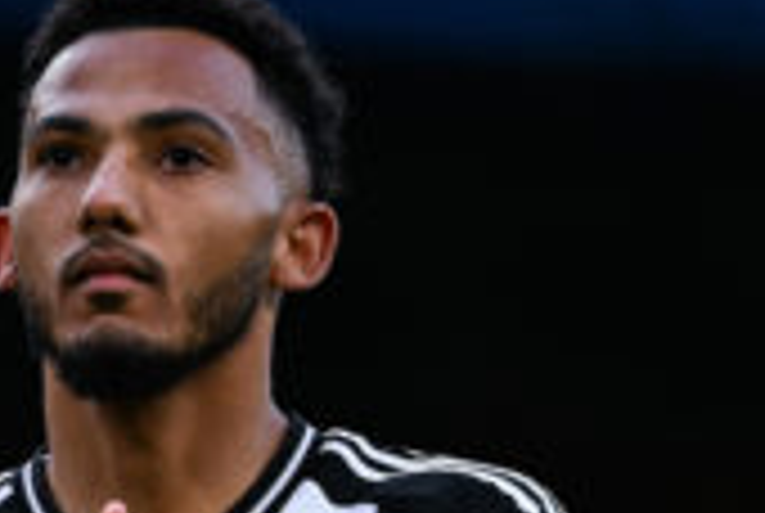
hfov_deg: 1.2
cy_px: 702
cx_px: -598
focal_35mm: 1762
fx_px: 37507
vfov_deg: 0.8
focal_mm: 400
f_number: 4
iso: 1000
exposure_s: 1/1250
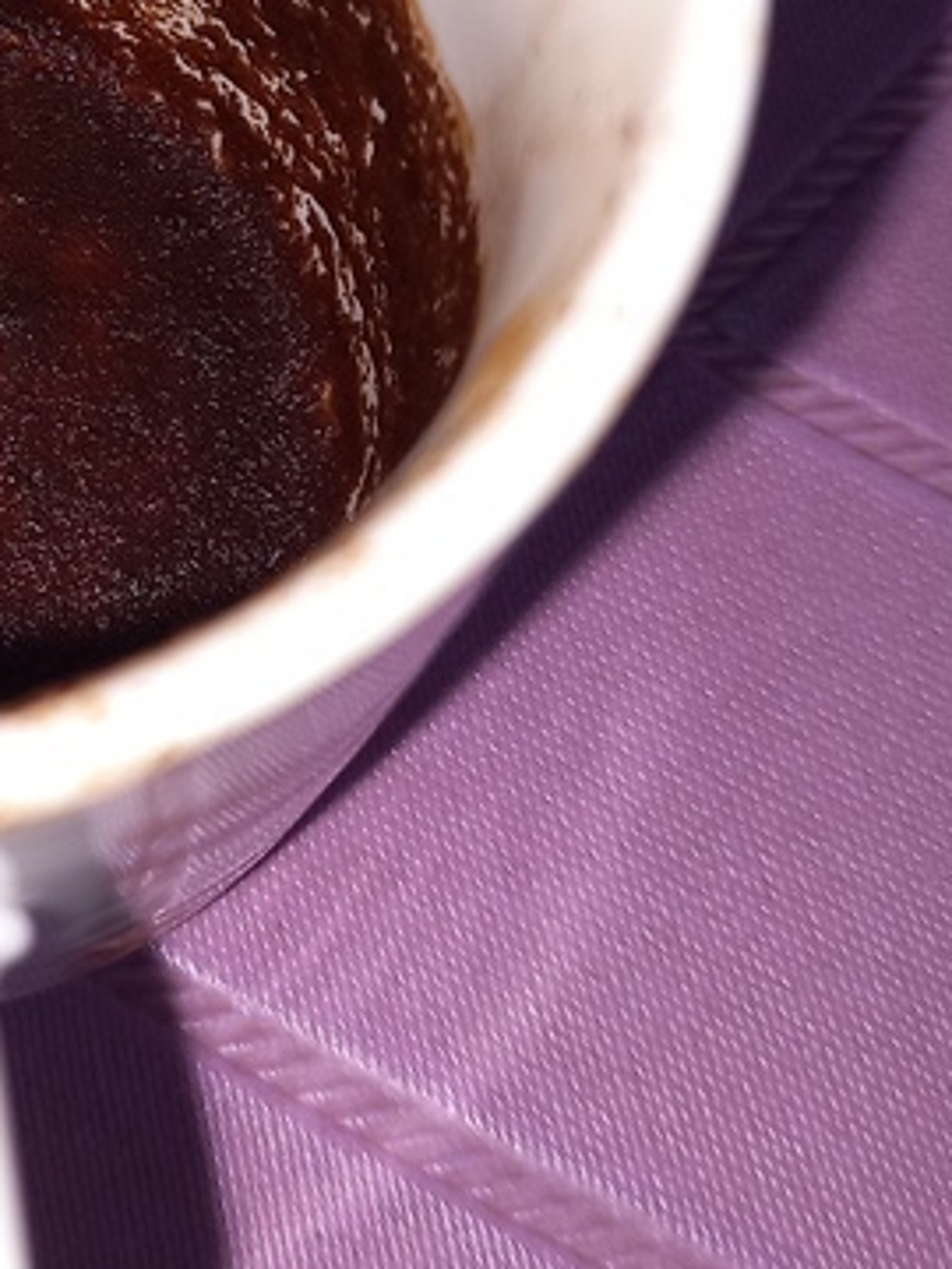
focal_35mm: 69
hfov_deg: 20.0
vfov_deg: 27.4
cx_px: -187
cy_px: 183
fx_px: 2530
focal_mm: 4
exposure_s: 1/100
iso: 40
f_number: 1.8
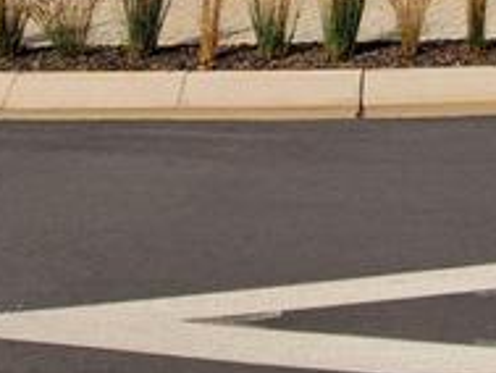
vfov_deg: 20.6
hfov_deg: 33.2
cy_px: -257
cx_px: 444
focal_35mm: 55
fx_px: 789
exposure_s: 1/1838
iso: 50
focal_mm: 1.74
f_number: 2.2
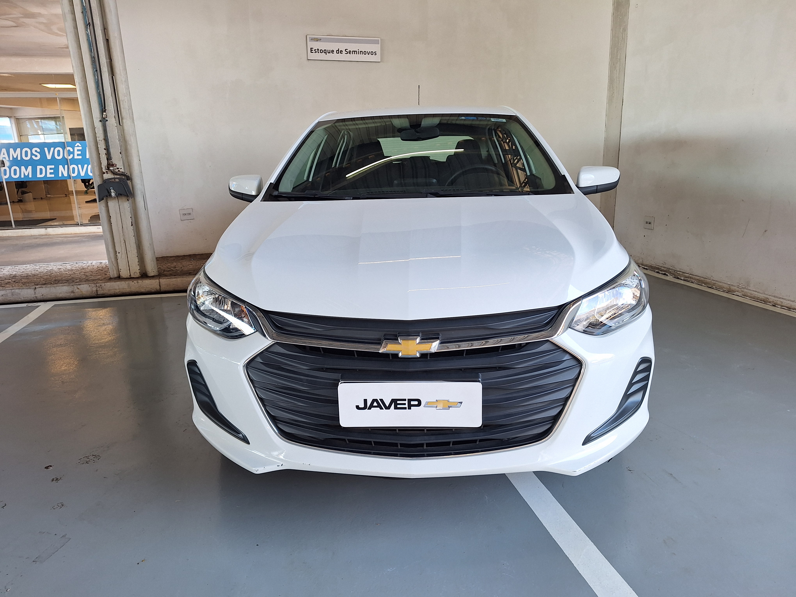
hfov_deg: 73.9
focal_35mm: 23
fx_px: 529
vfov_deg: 58.9
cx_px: 398
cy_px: 298
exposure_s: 1/60
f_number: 1.8
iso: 40
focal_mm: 5.54
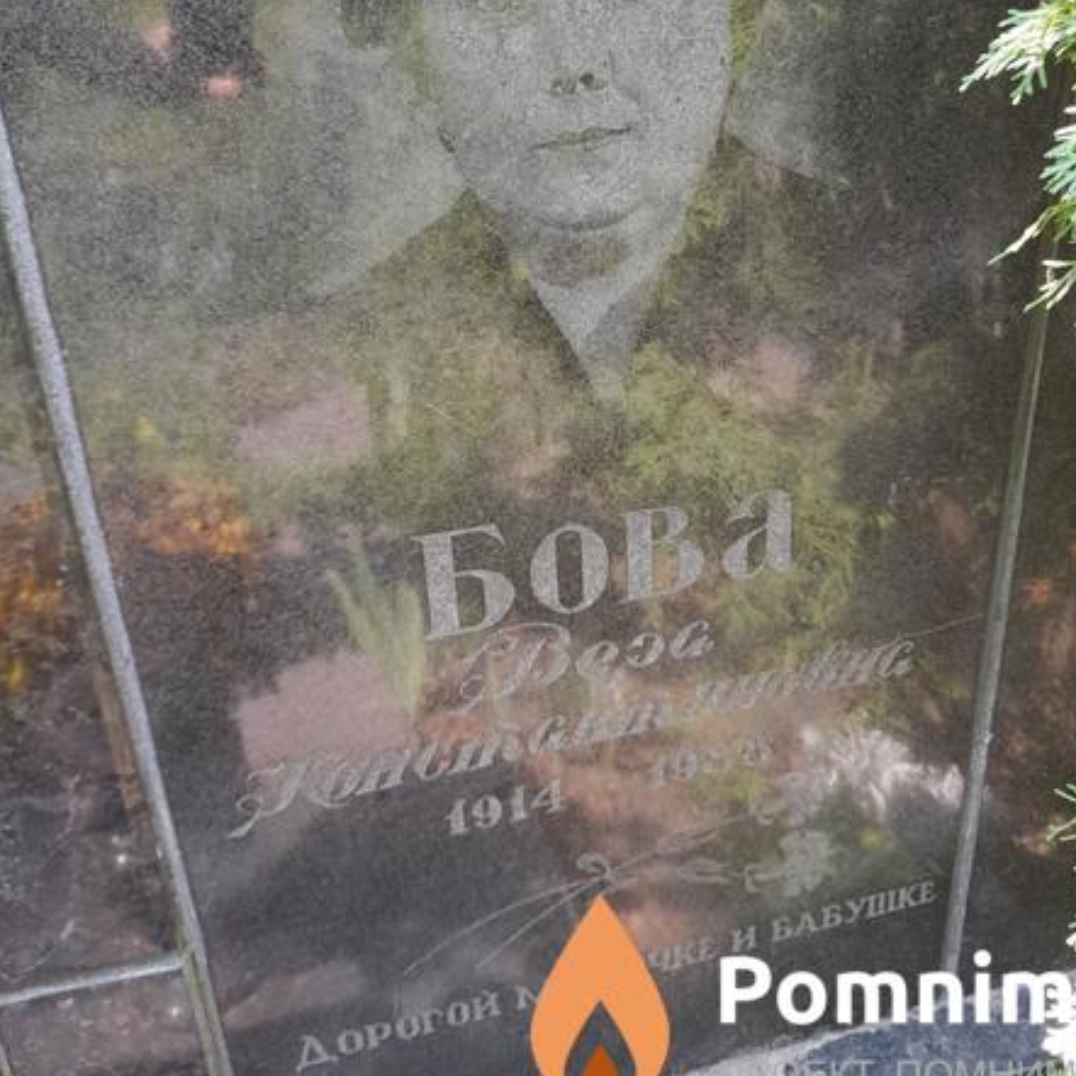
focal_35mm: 30
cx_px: 543
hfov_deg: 54.0
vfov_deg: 53.3
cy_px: 390
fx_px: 1055
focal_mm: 4.6
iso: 32
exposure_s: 1/50
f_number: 2
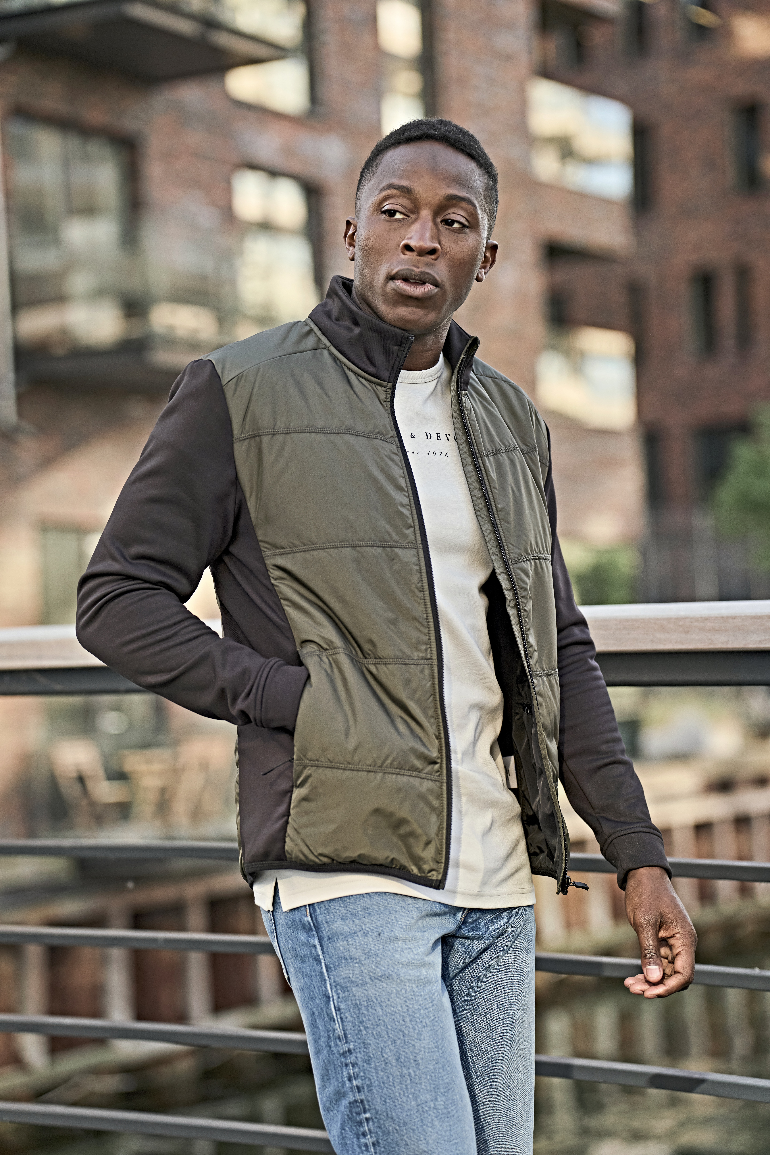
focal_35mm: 87
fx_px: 2791
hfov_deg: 15.7
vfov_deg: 23.4
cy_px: 578
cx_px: 385
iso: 800
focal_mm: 87
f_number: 2.8
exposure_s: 1/1600
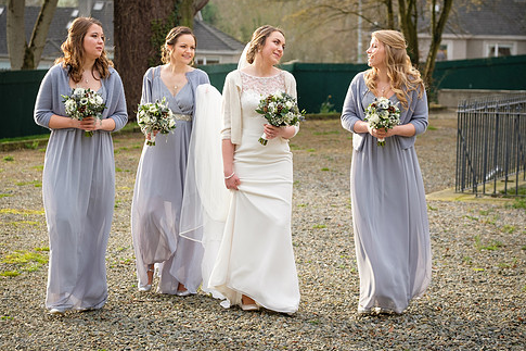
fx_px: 1592
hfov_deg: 18.8
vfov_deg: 12.6
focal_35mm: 109
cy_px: 150
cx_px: 270
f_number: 2.8
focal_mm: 56.3
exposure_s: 1/200
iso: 100
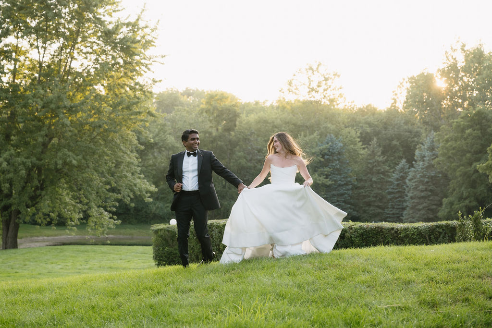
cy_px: 172
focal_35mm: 76
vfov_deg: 18.0
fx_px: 1033
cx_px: 240
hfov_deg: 26.8
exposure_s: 1/500
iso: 800
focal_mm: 70
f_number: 4.5
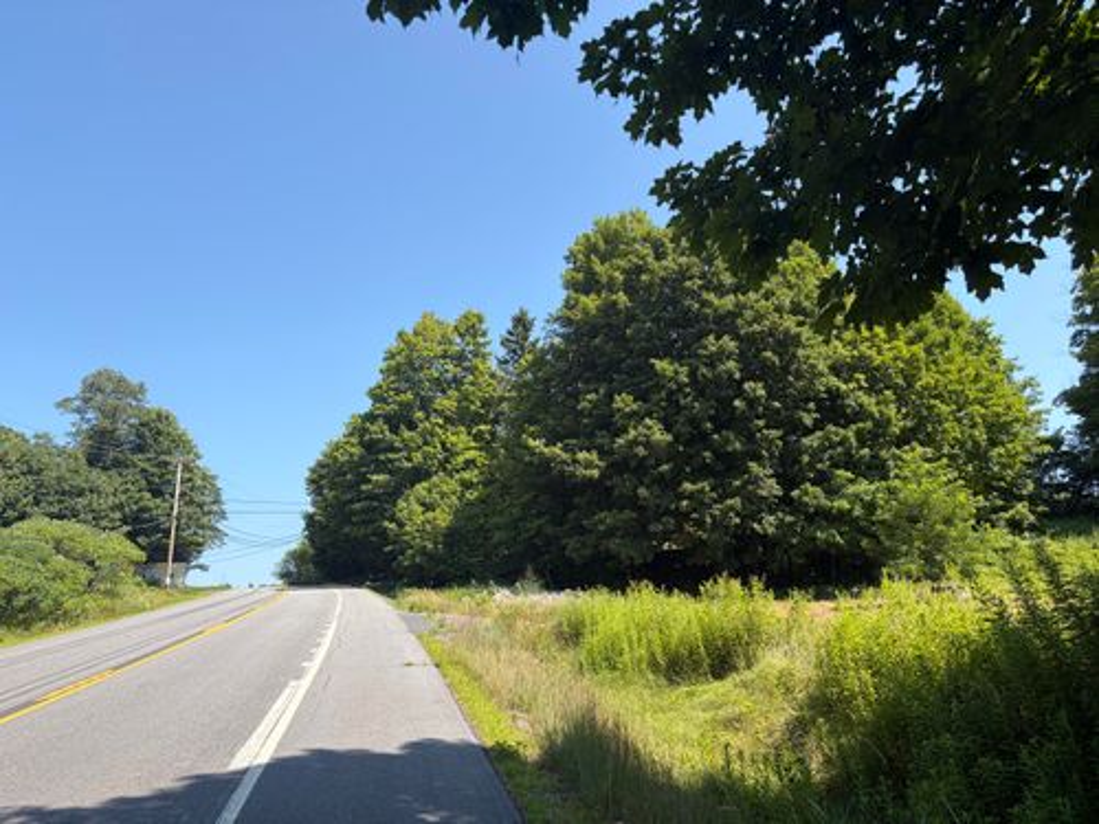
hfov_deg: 67.3
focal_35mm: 26
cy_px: 412
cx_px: 550
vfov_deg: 53.1
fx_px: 825
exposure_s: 1/1901
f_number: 1.6
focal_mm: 5.96
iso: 50
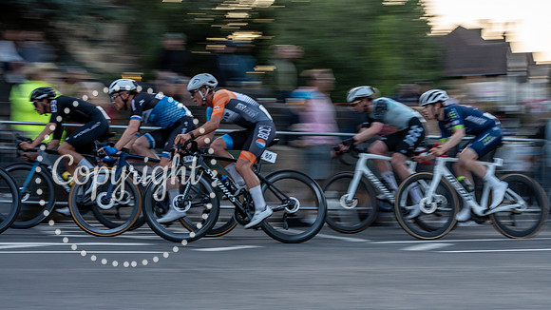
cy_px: 179
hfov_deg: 29.4
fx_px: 1052
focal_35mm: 72
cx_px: 283
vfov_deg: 16.7
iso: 1250
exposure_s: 1/80
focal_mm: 67
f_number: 9
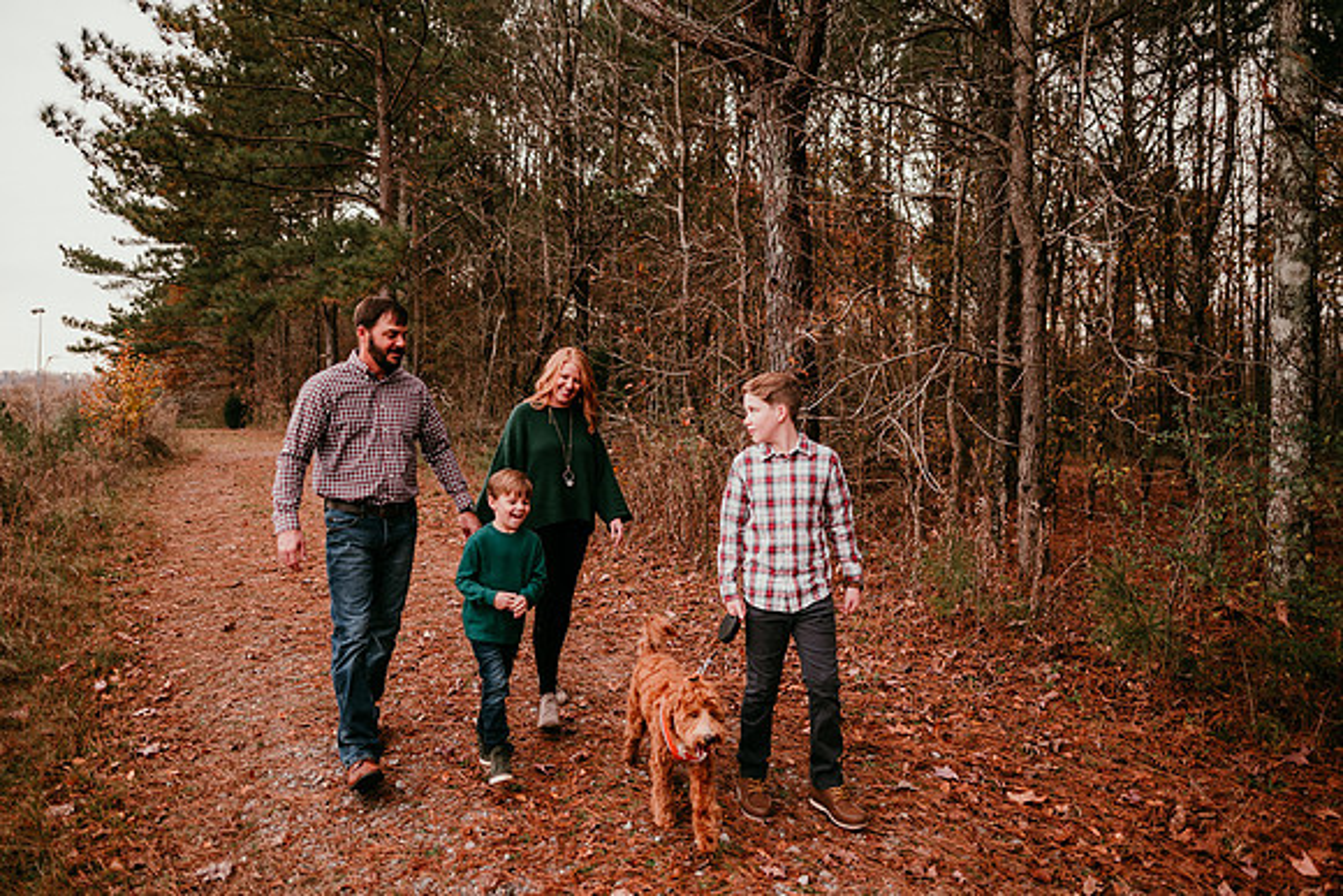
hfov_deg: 73.7
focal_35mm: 24
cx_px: 672
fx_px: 896
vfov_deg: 53.2
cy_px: 448
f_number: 2.2
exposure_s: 1/160
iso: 100
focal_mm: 24
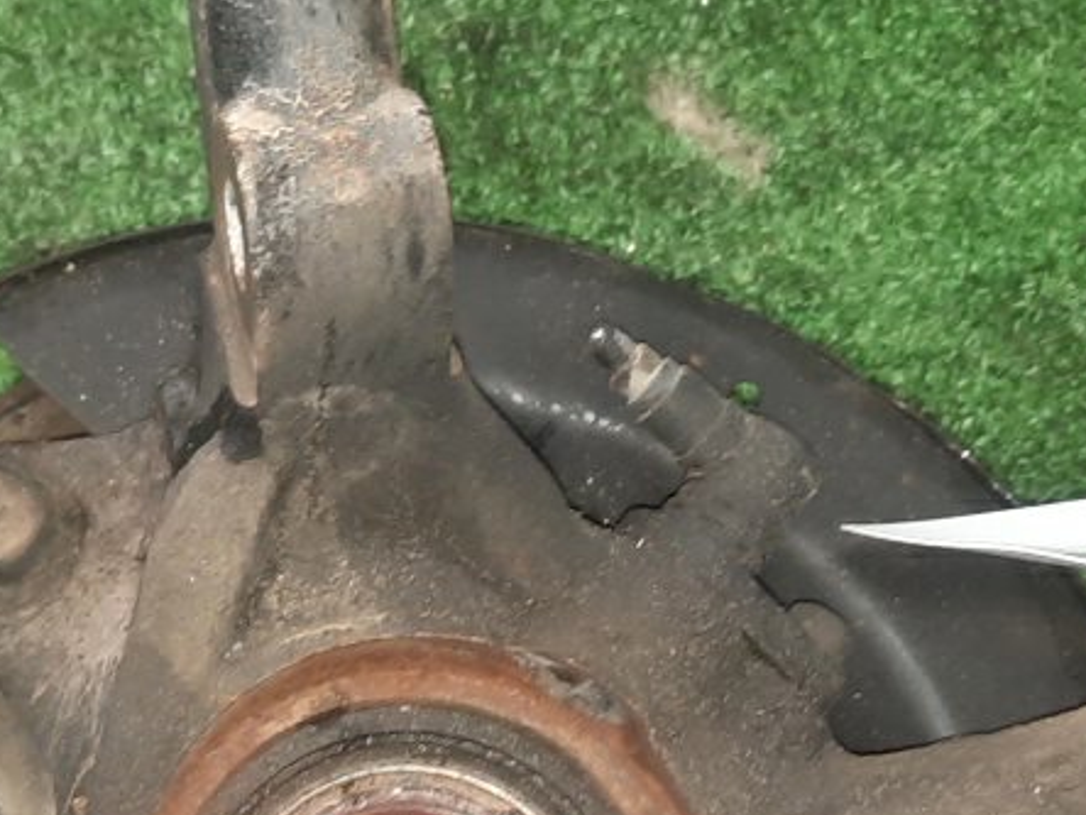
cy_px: 724
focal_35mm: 81
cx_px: 374
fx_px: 2541
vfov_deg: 17.9
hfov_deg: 24.0
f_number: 2
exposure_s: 1/33
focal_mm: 4.6
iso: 285
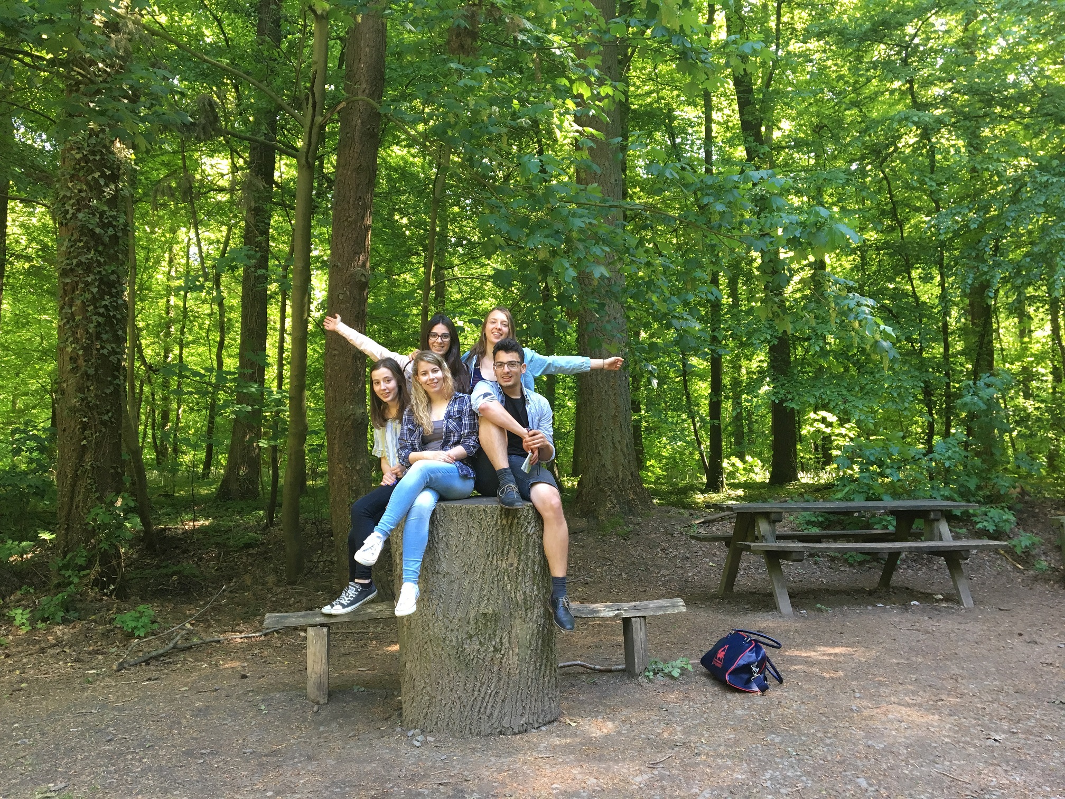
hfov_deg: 61.7
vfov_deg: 48.2
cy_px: 400
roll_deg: +0.9
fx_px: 892
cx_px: 532
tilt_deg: +5.4
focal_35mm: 29
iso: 40
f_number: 2.2
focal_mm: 4.15
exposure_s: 1/33
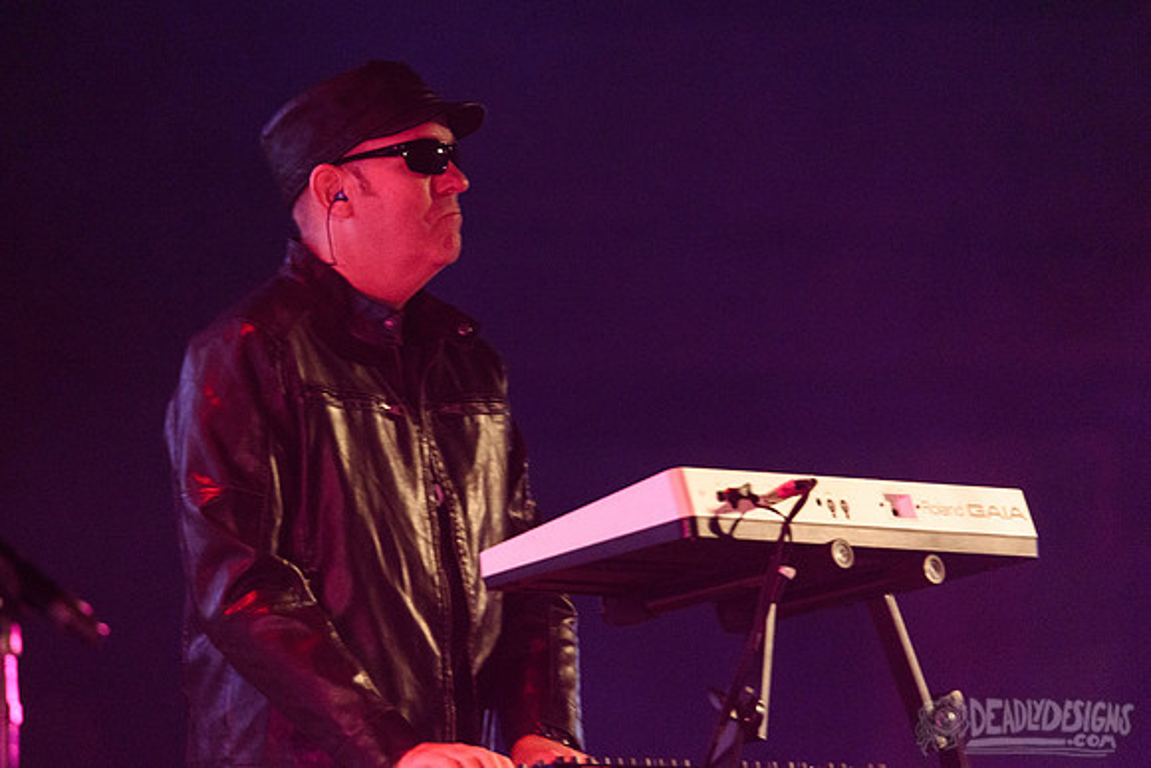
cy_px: 343
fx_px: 21228
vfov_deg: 2.1
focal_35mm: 664
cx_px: 547
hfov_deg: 3.1
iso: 4000
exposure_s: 1/100
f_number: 6.3
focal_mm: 600
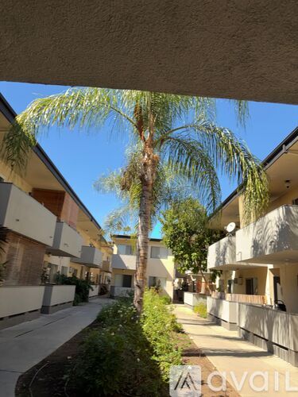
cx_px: 149
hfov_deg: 53.1
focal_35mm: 26
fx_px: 298
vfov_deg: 67.3
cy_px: 198
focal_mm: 5.96
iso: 50
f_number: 1.6
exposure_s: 1/959
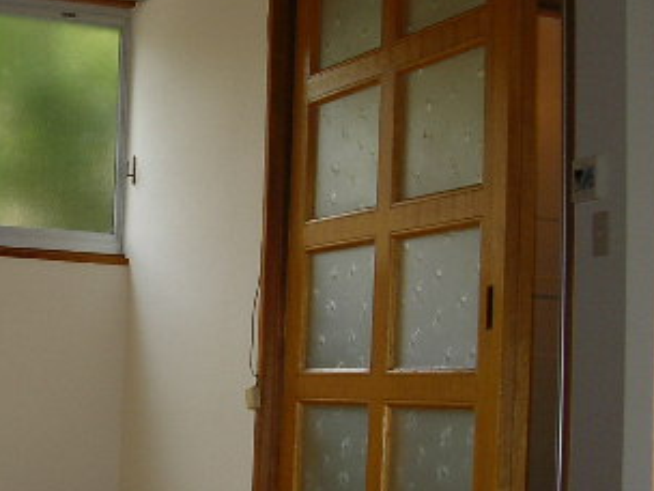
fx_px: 1511
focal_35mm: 80
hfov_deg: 23.5
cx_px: 13
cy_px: 258
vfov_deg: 18.4
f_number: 2.9
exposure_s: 1/79.7
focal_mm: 5.8
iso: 50
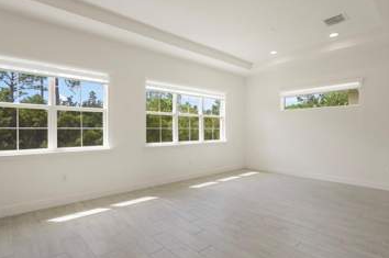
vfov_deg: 64.4
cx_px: 189
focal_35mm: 19
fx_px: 205
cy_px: 129
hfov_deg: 87.0
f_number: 5.6
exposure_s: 1/60
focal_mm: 14
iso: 200
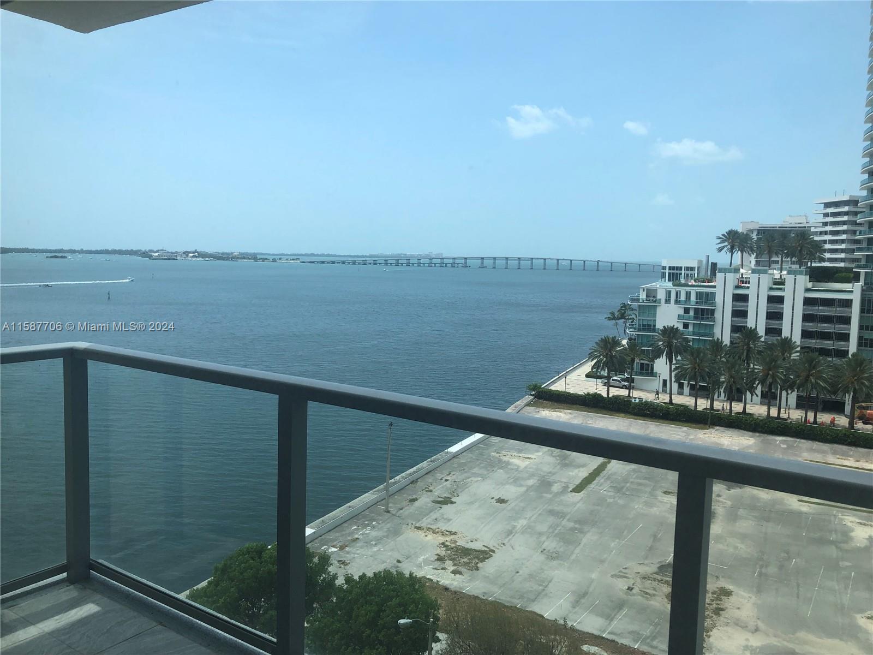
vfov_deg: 49.7
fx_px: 706
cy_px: 328
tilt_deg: -6.9
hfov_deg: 63.4
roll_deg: -1.0
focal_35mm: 28
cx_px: 436
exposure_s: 1/2114
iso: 20
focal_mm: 3.99
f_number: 1.8
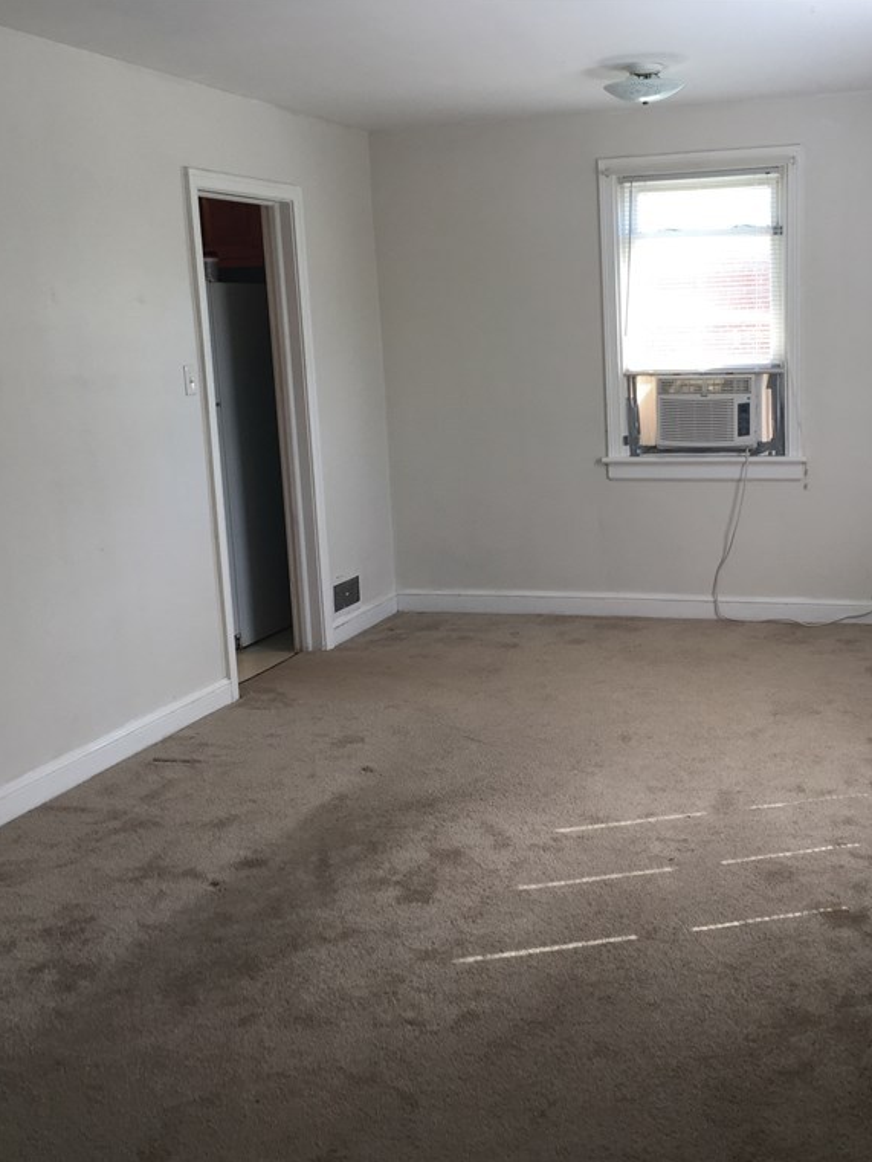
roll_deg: +1.3
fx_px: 1310
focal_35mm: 39
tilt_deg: -10.3
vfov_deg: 47.9
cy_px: 579
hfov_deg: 36.3
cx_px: 605
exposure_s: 1/60
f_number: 2.2
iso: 40
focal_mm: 4.15
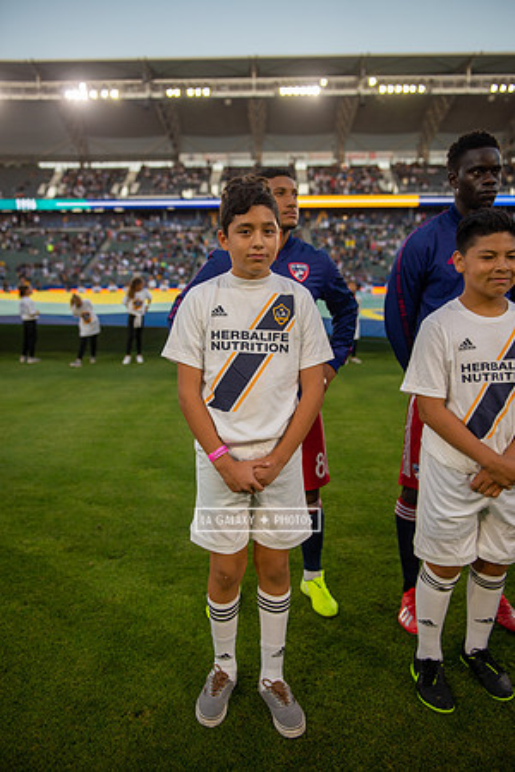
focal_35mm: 31
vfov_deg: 60.3
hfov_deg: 42.3
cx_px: 258
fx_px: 665
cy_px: 386
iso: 400
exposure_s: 1/640
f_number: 2.8
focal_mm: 31
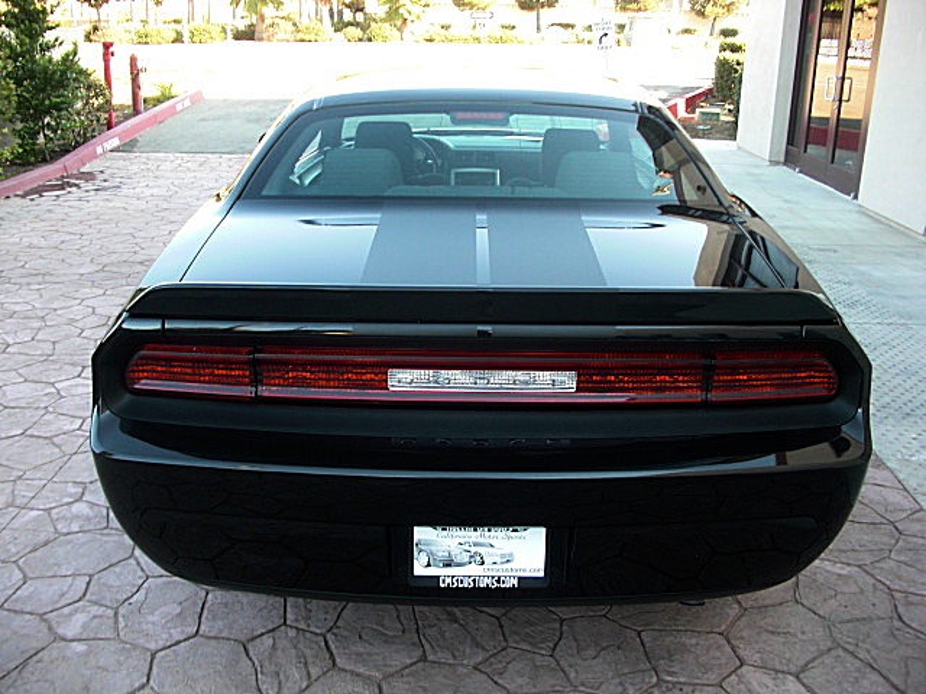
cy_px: 347
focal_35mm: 36
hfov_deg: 51.4
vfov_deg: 39.7
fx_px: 963
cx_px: 463
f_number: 2.8
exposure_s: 1/100
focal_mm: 6.3
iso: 100
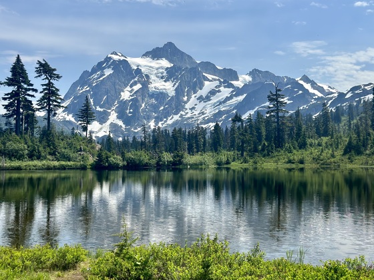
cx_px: 187
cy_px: 140
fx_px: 519
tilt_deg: +1.9
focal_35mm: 48
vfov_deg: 30.3
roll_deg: -0.4
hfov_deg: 39.7
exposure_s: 1/6211
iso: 80
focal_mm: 6.86
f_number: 1.78
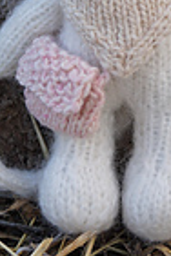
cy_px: -24
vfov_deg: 10.7
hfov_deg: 7.2
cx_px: 133
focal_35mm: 190
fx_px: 1354
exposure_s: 1/125
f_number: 4.5
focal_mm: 28
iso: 100
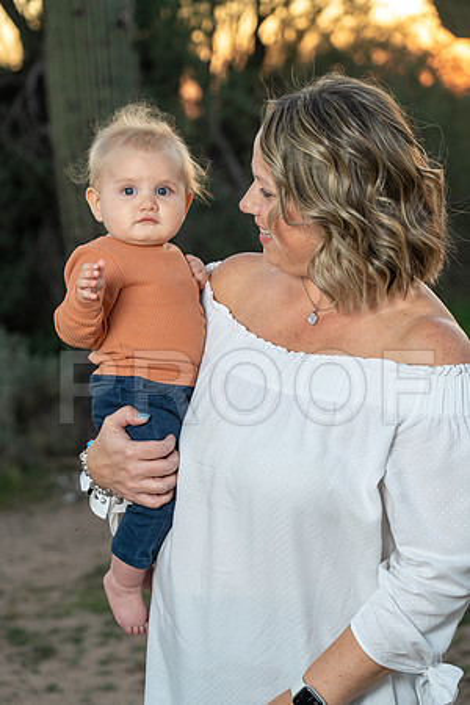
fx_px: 1997
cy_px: 352
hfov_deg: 13.4
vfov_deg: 20.0
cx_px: 235
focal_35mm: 102
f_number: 5
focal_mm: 102
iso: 500
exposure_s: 1/125
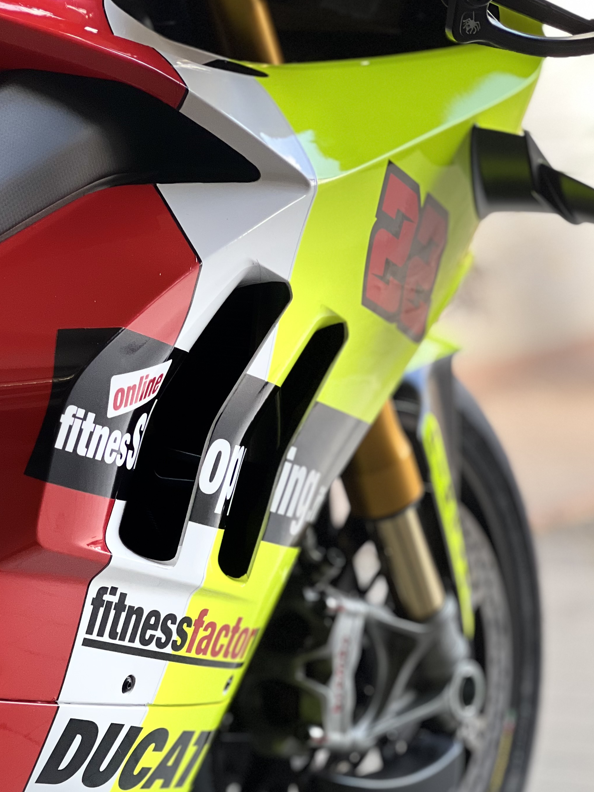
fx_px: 2631
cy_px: 576
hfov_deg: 12.9
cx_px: 245
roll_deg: +4.8
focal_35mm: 115
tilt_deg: -9.7
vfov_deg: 17.0
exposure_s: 1/121
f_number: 2.8
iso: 100
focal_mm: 9
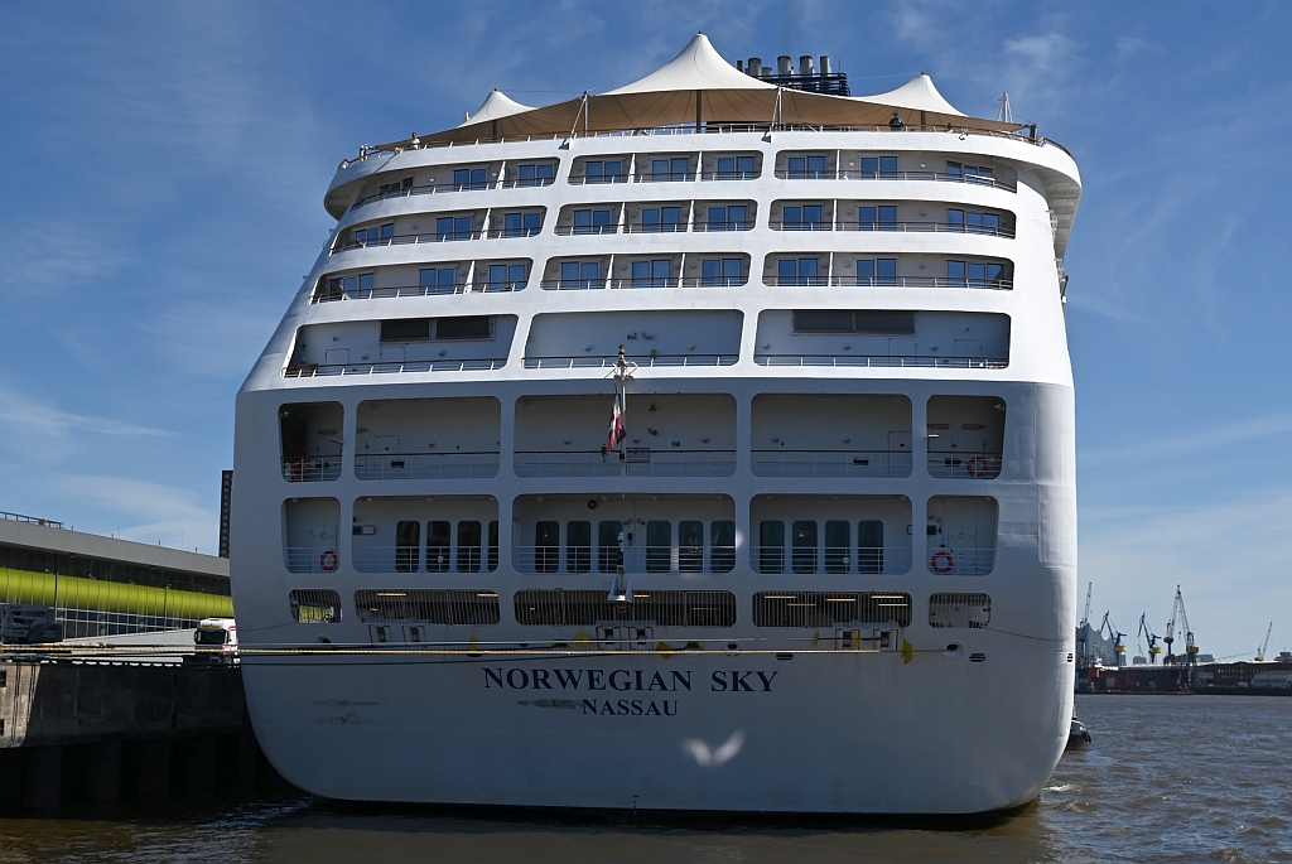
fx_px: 1078
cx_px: 646
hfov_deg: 61.9
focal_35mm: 30
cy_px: 432
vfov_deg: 43.7
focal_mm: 30
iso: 100
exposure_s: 1/500
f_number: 8
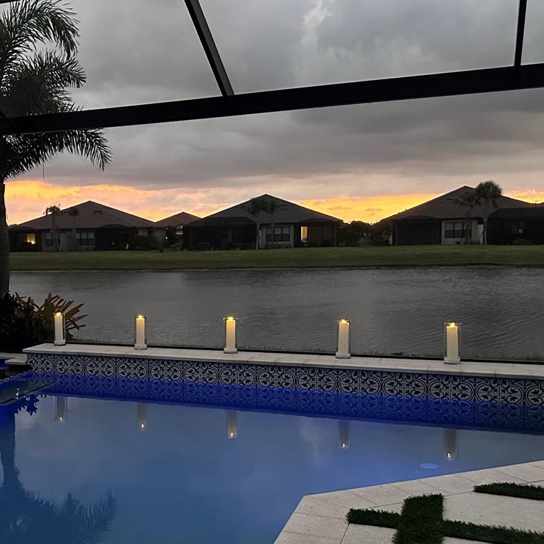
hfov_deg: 37.6
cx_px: 102
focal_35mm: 43
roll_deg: +1.2
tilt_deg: -6.0
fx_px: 765
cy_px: 308
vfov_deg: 39.1
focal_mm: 6.86
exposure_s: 1/30
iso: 1000
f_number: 1.78
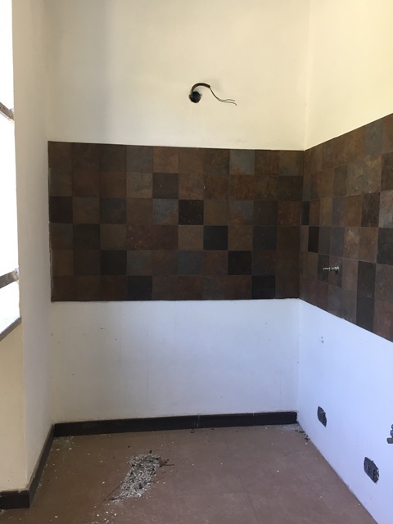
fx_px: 439
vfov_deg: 61.7
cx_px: 196
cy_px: 262
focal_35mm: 29
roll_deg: -0.8
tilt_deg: -3.9
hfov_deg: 48.2
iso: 32
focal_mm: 4.15
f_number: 2.2
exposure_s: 1/33
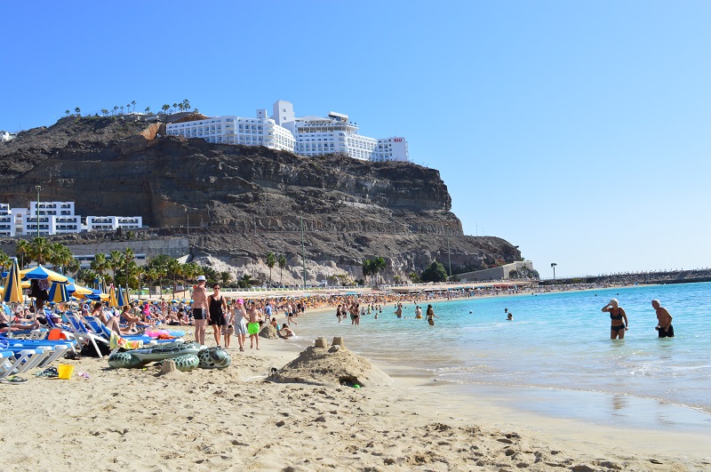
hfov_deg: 57.3
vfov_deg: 39.9
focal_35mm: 33
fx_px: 651
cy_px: 236
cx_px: 356
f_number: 11
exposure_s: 1/500
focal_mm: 22
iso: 400
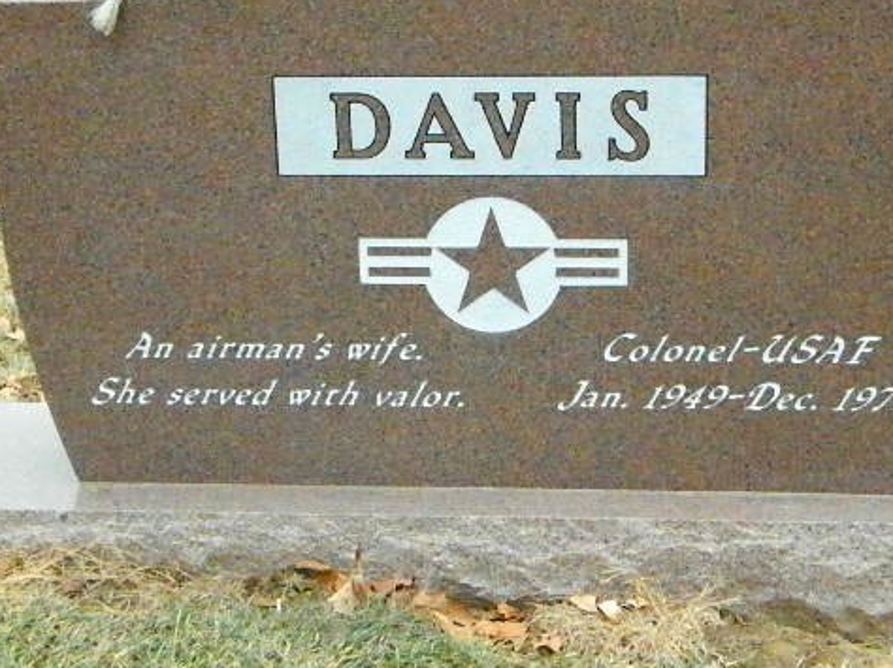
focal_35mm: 77
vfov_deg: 19.1
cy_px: 278
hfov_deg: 25.3
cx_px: 505
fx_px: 1985
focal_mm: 10.2
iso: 6400
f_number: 10.7
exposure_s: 1/1000
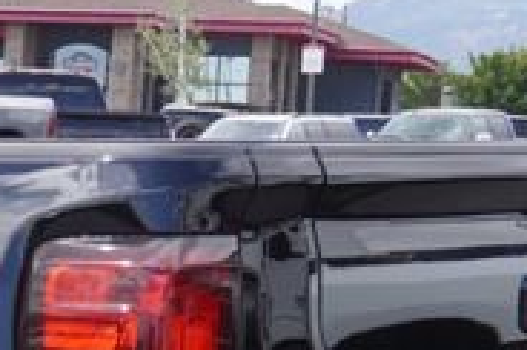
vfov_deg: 7.7
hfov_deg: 10.8
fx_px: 2569
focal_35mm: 176
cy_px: 505
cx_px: -504
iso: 100
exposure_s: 1/160
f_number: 6.3
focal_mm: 21
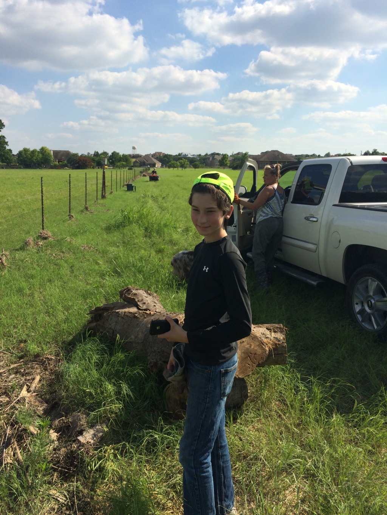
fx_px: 432
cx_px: 194
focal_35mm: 29
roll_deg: +1.4
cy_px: 258
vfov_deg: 61.7
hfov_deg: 48.2
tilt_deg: -11.4
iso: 32
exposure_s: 1/2740
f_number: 2.2
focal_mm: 4.15
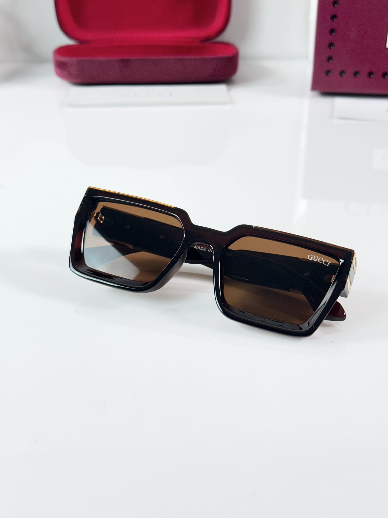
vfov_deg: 39.7
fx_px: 717
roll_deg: -0.3
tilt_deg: -29.0
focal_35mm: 48
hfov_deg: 30.3
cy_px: 259
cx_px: 194
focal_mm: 6.86
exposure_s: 1/100
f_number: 1.78
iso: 80
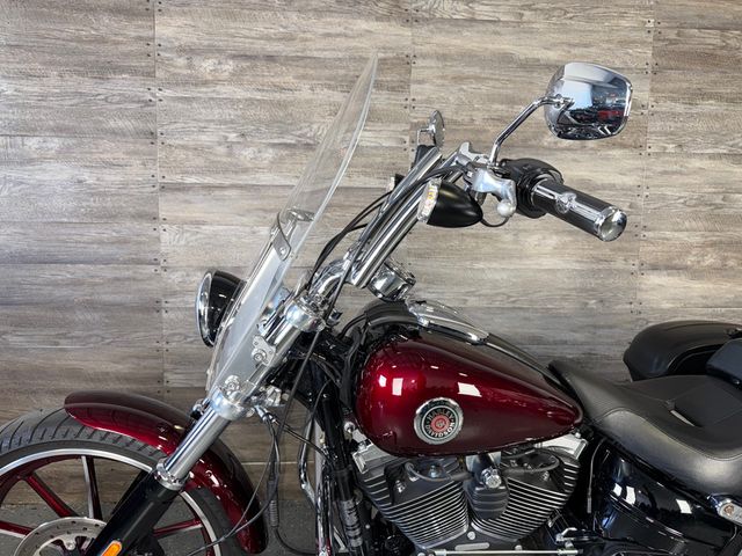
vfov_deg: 56.8
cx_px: 371
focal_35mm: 24
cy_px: 278
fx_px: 514
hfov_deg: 71.6
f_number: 1.78
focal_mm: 6.76
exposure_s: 1/31
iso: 64
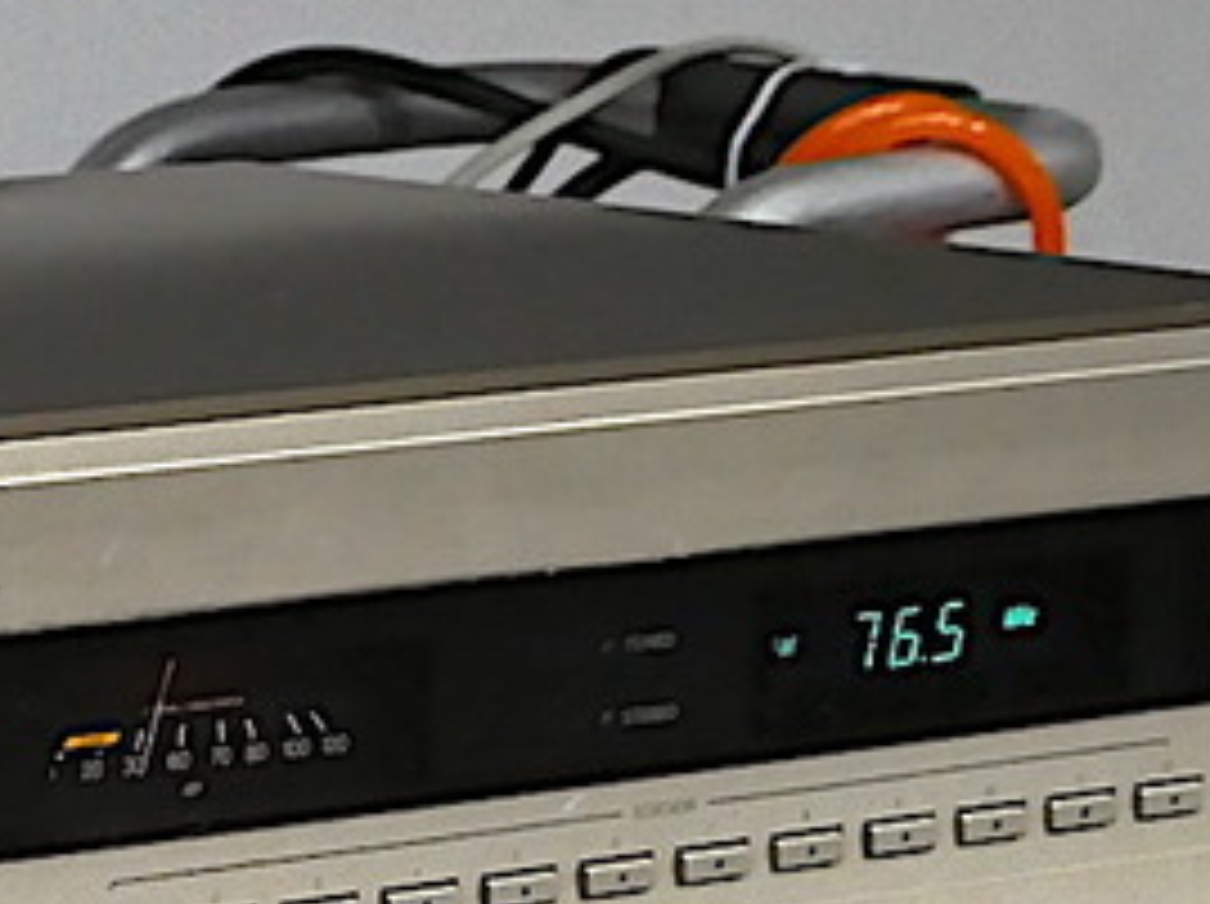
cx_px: -207
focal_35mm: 218
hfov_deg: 9.0
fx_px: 7610
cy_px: 868
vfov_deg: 6.8
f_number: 5.1
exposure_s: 1/80
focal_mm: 10.9
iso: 1000
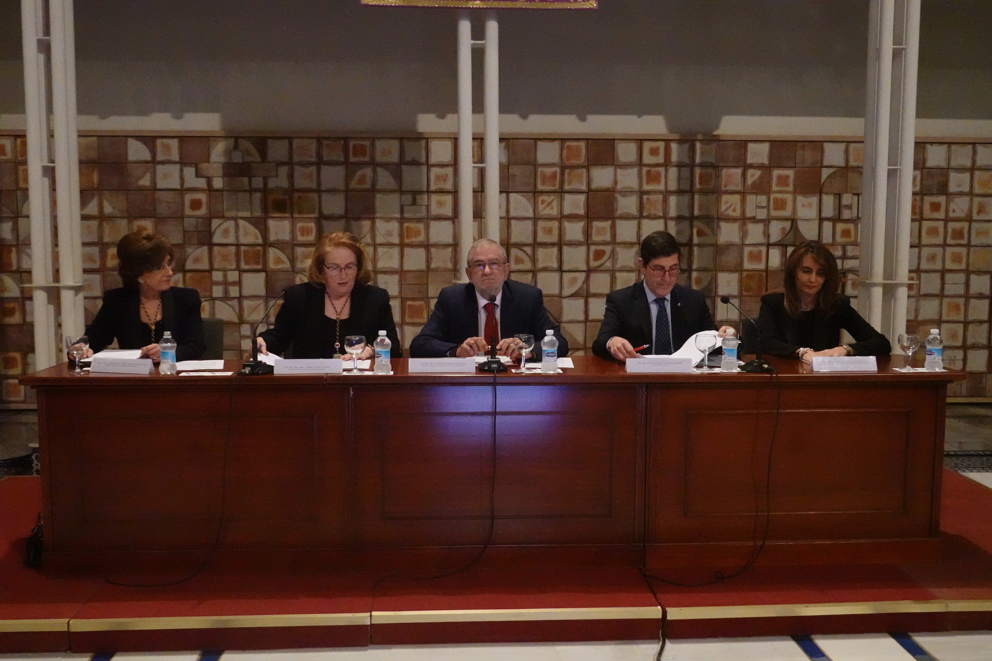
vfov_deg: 35.9
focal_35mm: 37
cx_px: 496
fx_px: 1019
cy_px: 330
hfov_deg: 51.9
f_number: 3.5
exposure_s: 1/400
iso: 6400
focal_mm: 13.84
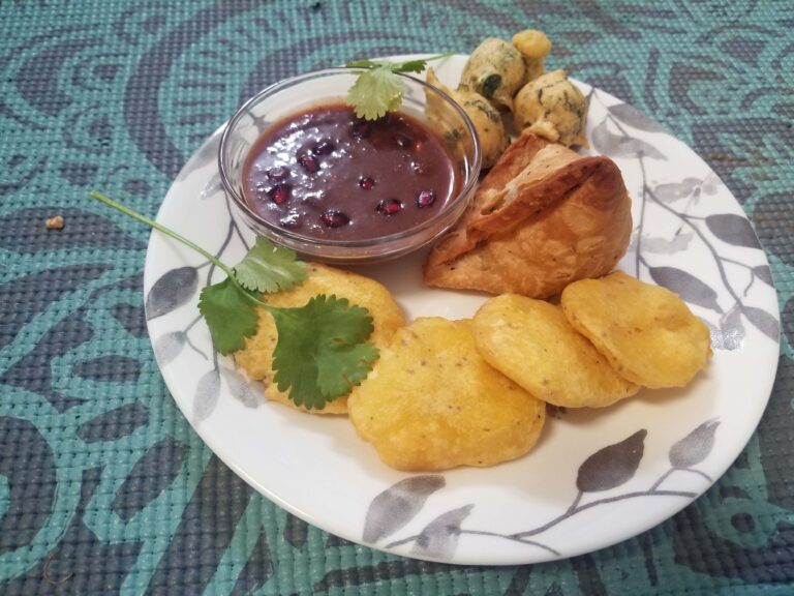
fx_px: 596
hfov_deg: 67.3
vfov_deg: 53.1
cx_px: 397
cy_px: 298
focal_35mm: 26
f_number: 1.7
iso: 200
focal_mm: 4.25
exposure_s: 1/30
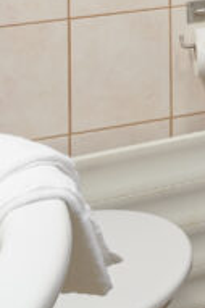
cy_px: -216
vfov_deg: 18.4
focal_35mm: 91
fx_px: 779
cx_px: 447
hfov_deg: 12.6
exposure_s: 1/200
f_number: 8
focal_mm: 17
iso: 100
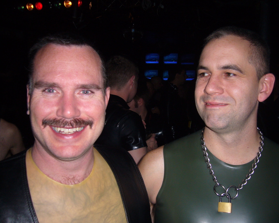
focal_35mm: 37
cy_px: 110
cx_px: 148
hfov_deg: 49.1
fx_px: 306
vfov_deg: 40.1
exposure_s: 1/60
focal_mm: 5.8
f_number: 2.8
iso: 100
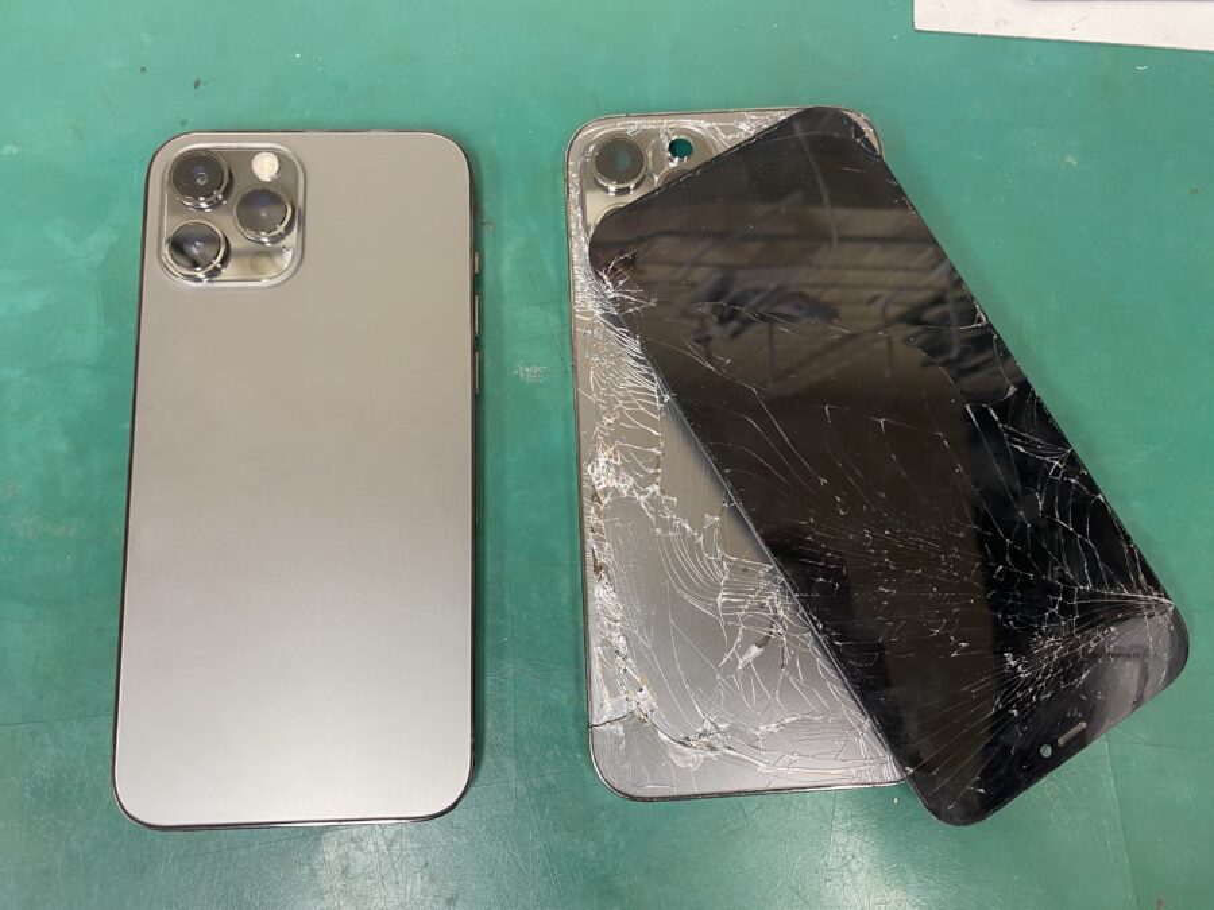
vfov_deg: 53.1
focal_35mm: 26
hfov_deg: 67.3
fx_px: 912
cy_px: 455
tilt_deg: -80.4
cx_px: 607
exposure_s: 1/50
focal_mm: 4.25
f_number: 1.8
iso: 80
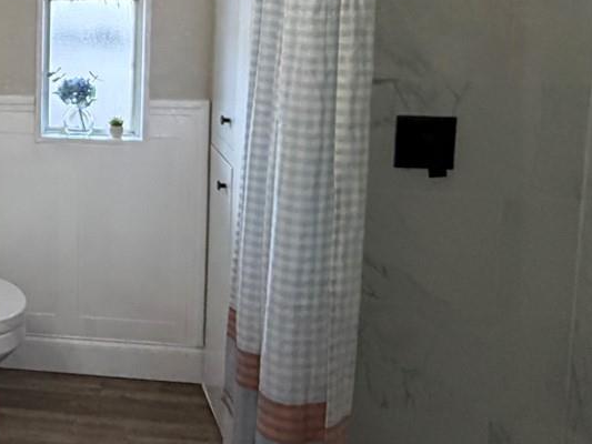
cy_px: 27
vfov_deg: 32.3
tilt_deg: -4.9
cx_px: -81
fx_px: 718
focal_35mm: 42
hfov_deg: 36.7
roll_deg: +0.0
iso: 320
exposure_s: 1/120
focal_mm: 2.22
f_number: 2.2
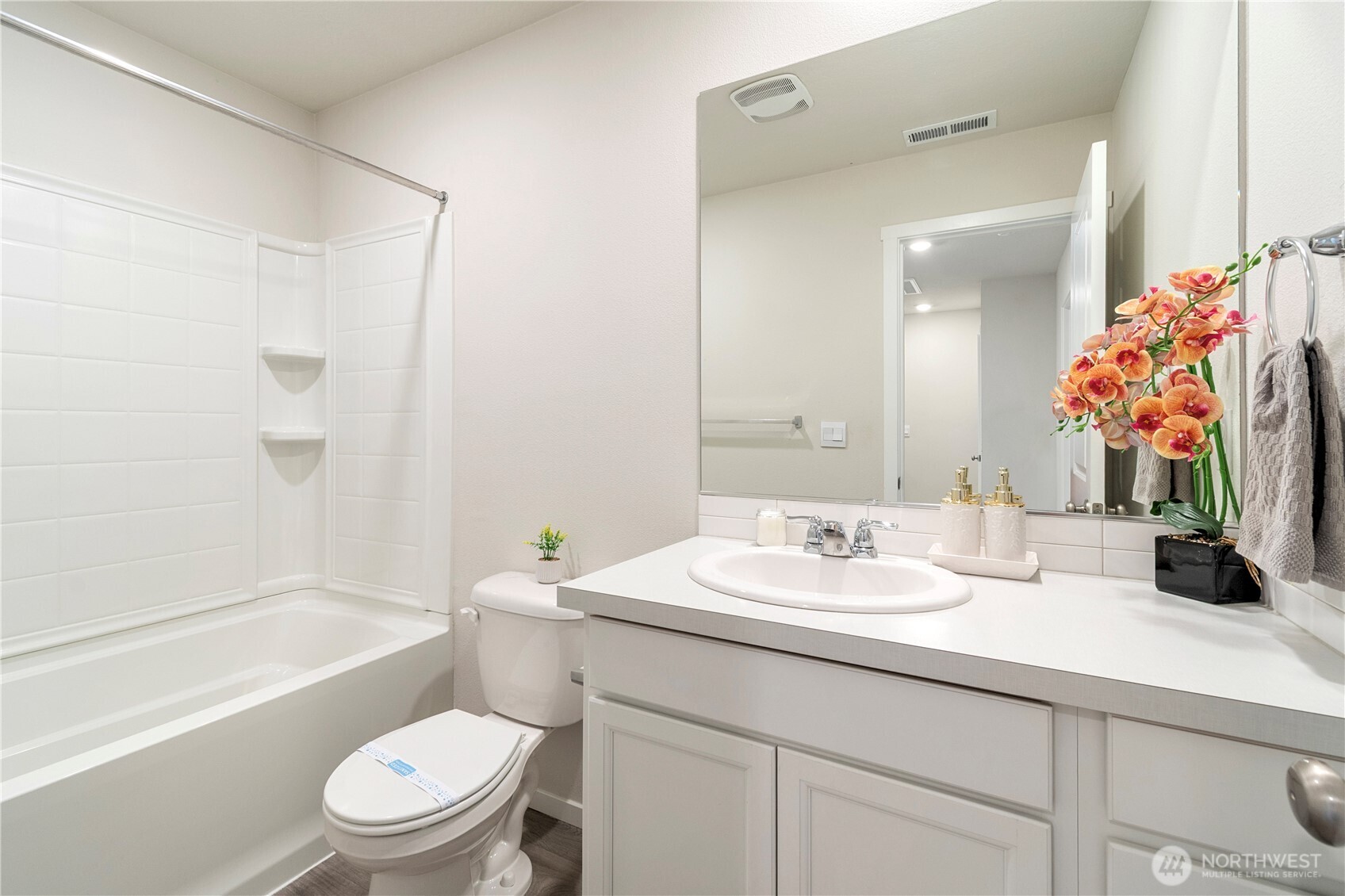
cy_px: 448
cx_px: 672
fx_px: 560
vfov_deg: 77.3
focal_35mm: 15
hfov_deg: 100.4
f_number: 9
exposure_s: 1/4
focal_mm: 10
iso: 320
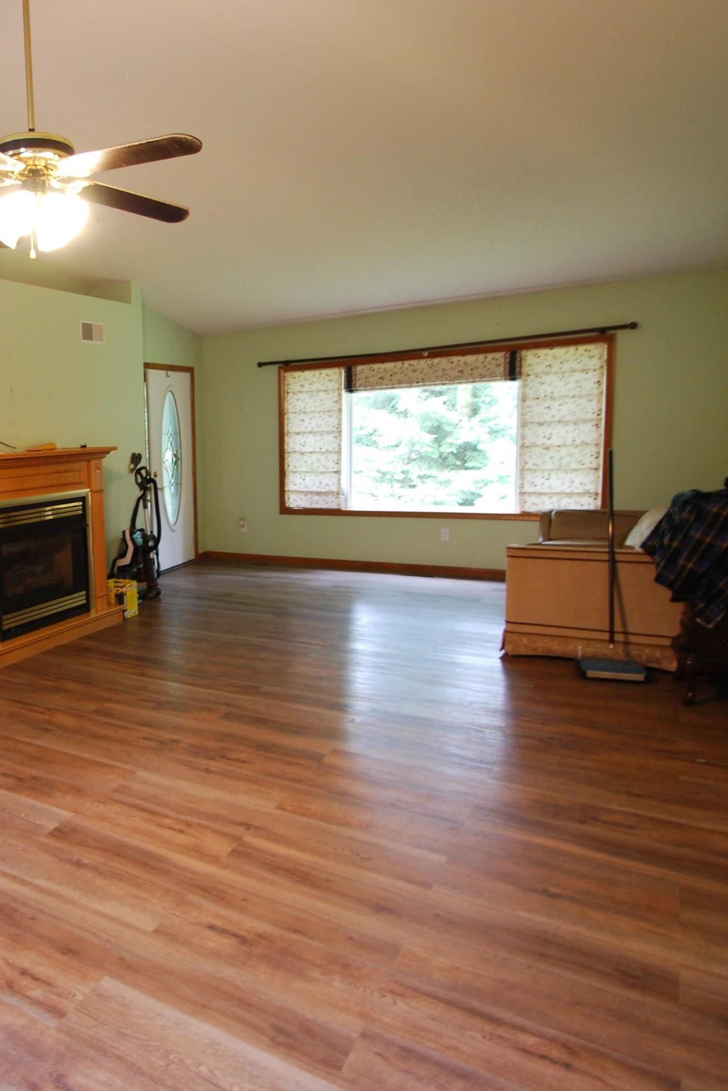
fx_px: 728
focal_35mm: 24
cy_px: 537
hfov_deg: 47.8
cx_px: 75
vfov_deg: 73.7
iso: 400
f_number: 3.5
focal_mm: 10
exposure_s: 1/15
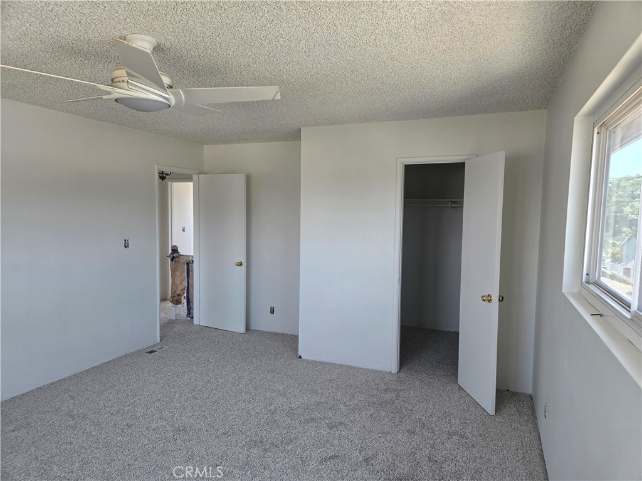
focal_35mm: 23
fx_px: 427
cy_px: 240
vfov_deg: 58.9
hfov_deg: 73.9
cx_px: 321
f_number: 1.8
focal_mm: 5.4
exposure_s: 1/180
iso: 100
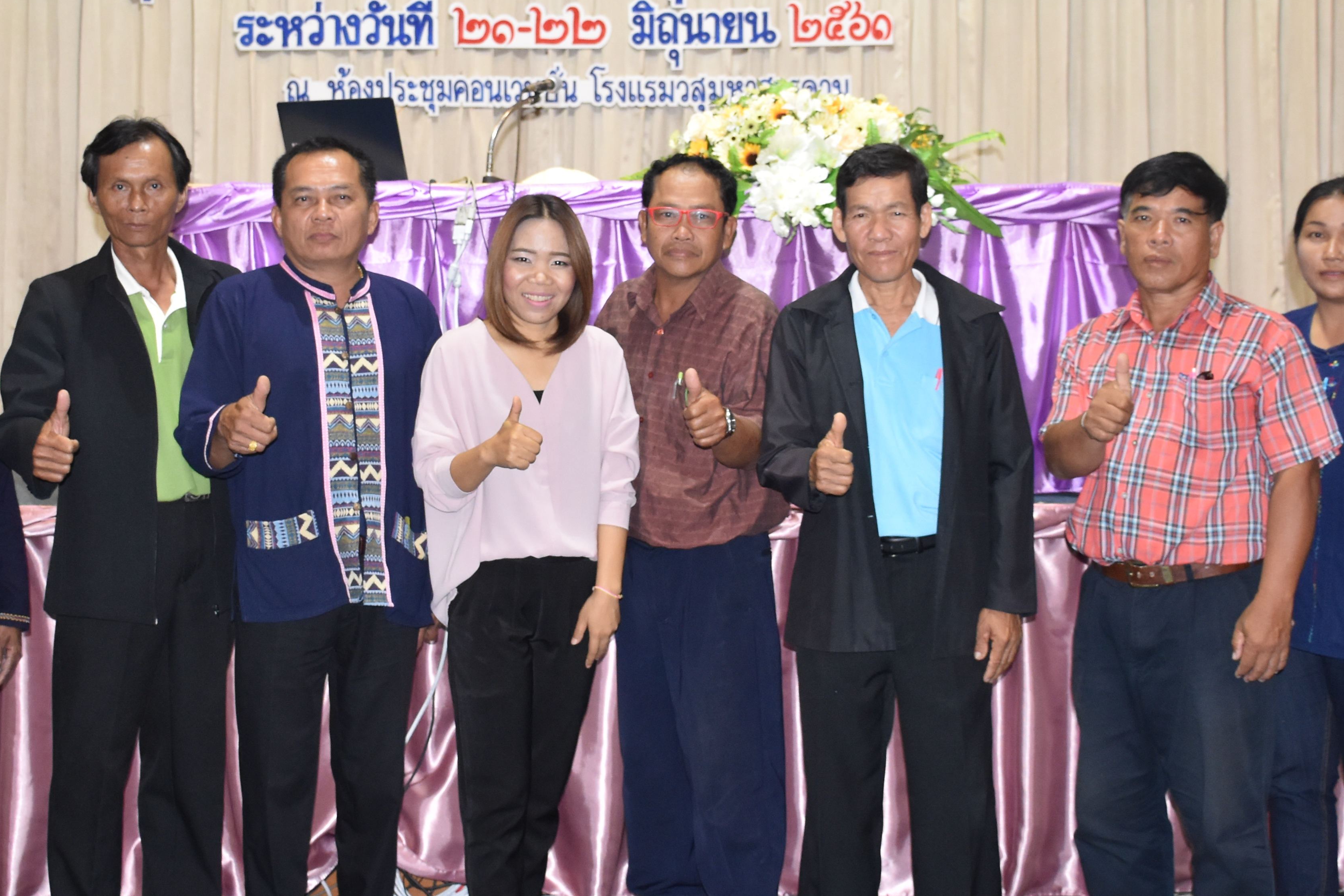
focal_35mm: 59
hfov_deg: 33.9
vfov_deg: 23.0
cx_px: 636
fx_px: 2202
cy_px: 362
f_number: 3.5
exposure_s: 1/60
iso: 1250
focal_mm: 22
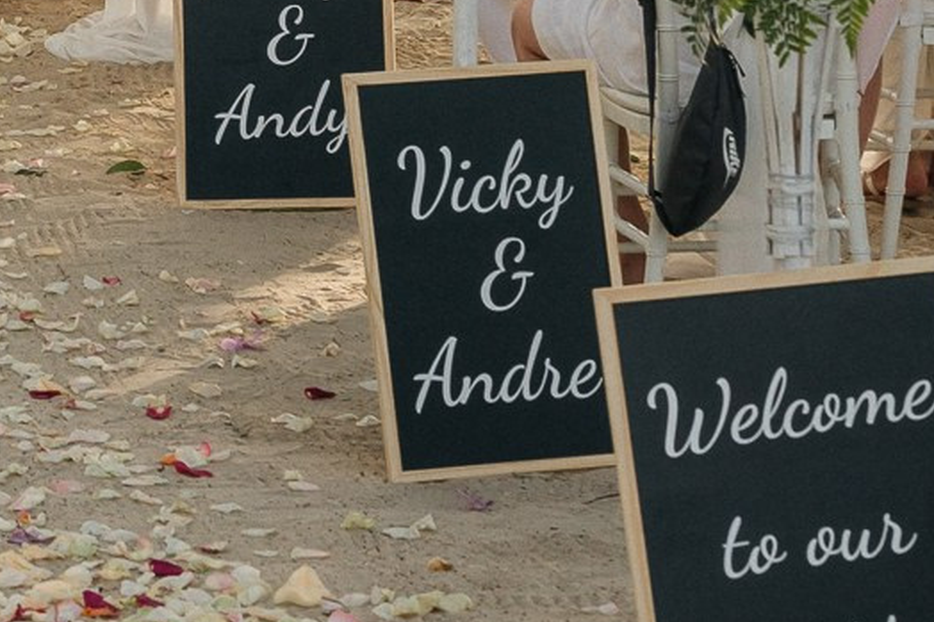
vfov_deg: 5.9
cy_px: -479
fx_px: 5887
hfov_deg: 8.9
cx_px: -351
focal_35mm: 227
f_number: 9
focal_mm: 50
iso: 125
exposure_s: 1/320
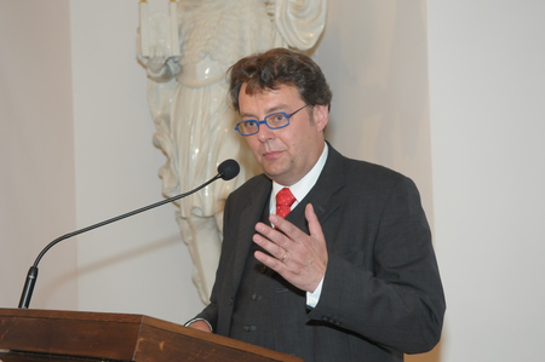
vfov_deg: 17.5
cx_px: 272
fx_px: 1180
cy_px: 181
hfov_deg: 26.0
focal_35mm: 78
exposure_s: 1/80
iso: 800
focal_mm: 52
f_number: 4.5
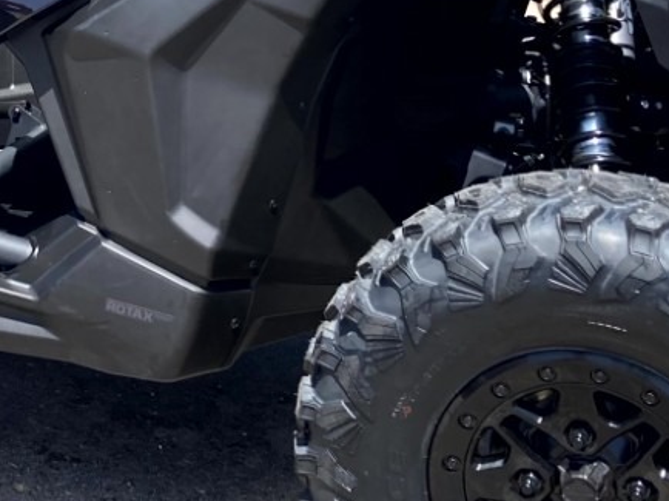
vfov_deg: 15.6
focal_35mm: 93
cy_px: 2
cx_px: 37
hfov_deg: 20.6
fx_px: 1796
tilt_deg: -17.6
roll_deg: -0.6
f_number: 1.8
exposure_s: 1/852
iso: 20
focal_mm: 3.99
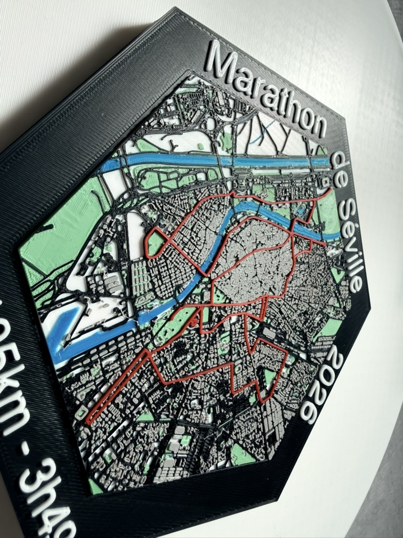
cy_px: 269
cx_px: 202
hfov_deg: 56.8
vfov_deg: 71.6
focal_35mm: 24
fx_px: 373
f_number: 2.2
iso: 40
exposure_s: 1/284
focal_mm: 2.22
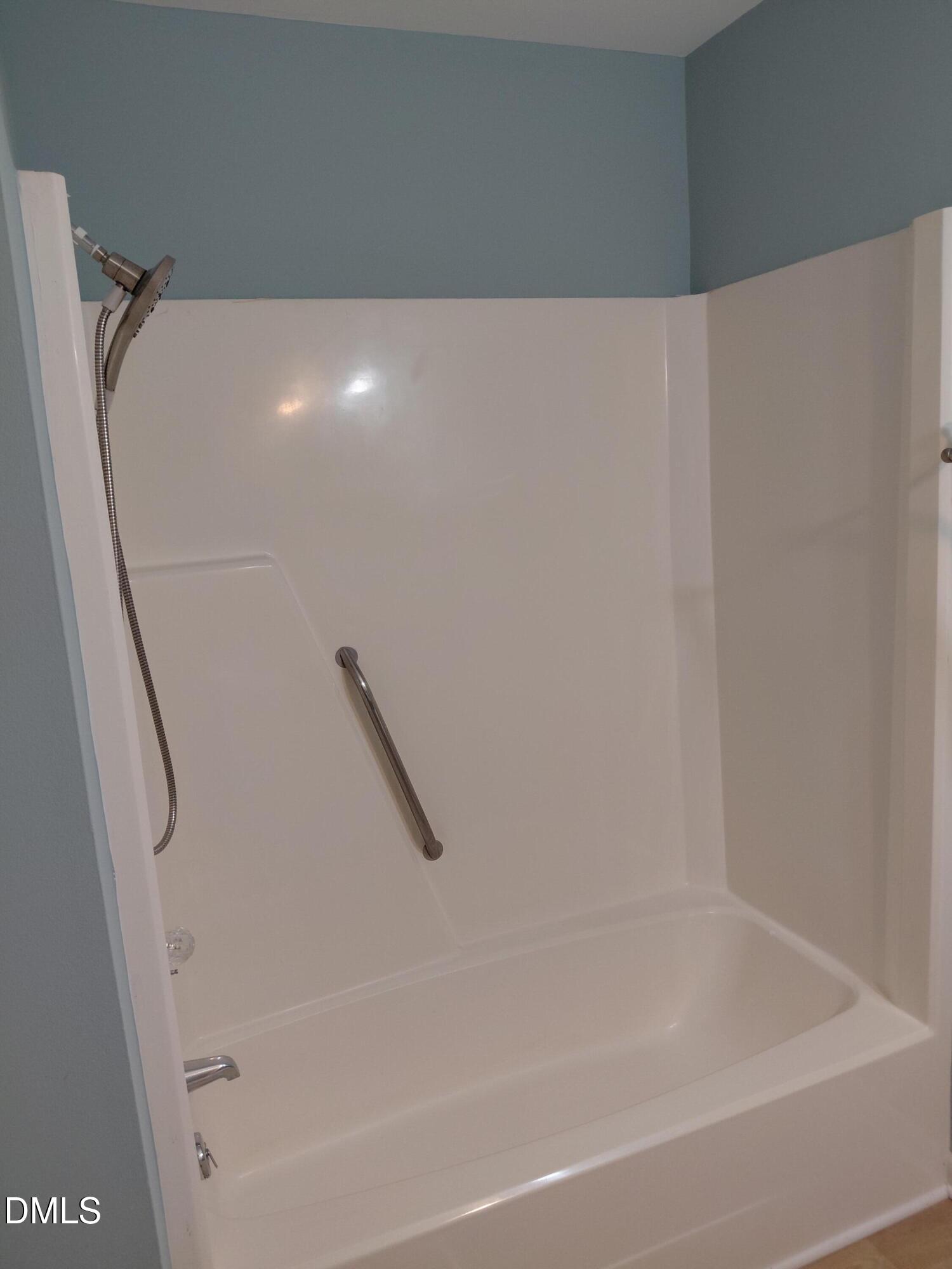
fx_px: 917
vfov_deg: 69.4
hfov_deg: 54.9
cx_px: 476
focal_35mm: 25
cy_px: 634
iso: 160
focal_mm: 4.69
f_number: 1.8
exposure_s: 1/120
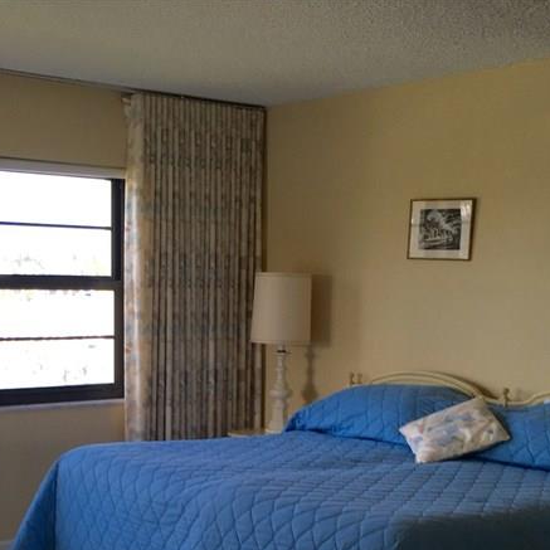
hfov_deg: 28.3
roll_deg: -0.9
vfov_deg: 27.7
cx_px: 161
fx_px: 1079
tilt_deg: -9.8
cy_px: 481
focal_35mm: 60
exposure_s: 1/60
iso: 32
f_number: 2.2
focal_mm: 4.15
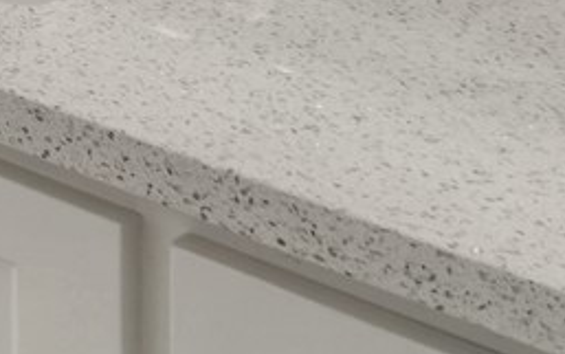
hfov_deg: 12.6
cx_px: -789
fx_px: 2003
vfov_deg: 8.2
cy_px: -799
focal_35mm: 130
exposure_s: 1/20
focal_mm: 16
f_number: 9
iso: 160
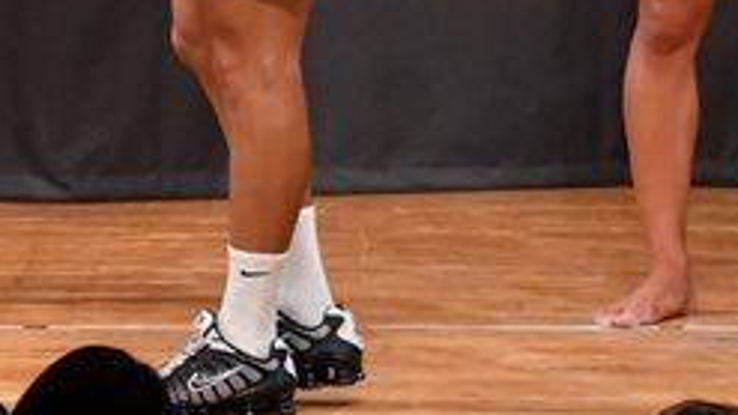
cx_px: -211
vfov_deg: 1.6
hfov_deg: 2.9
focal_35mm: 739
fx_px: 14463
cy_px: -221
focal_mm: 150
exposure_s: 1/400
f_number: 5.6
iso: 7200
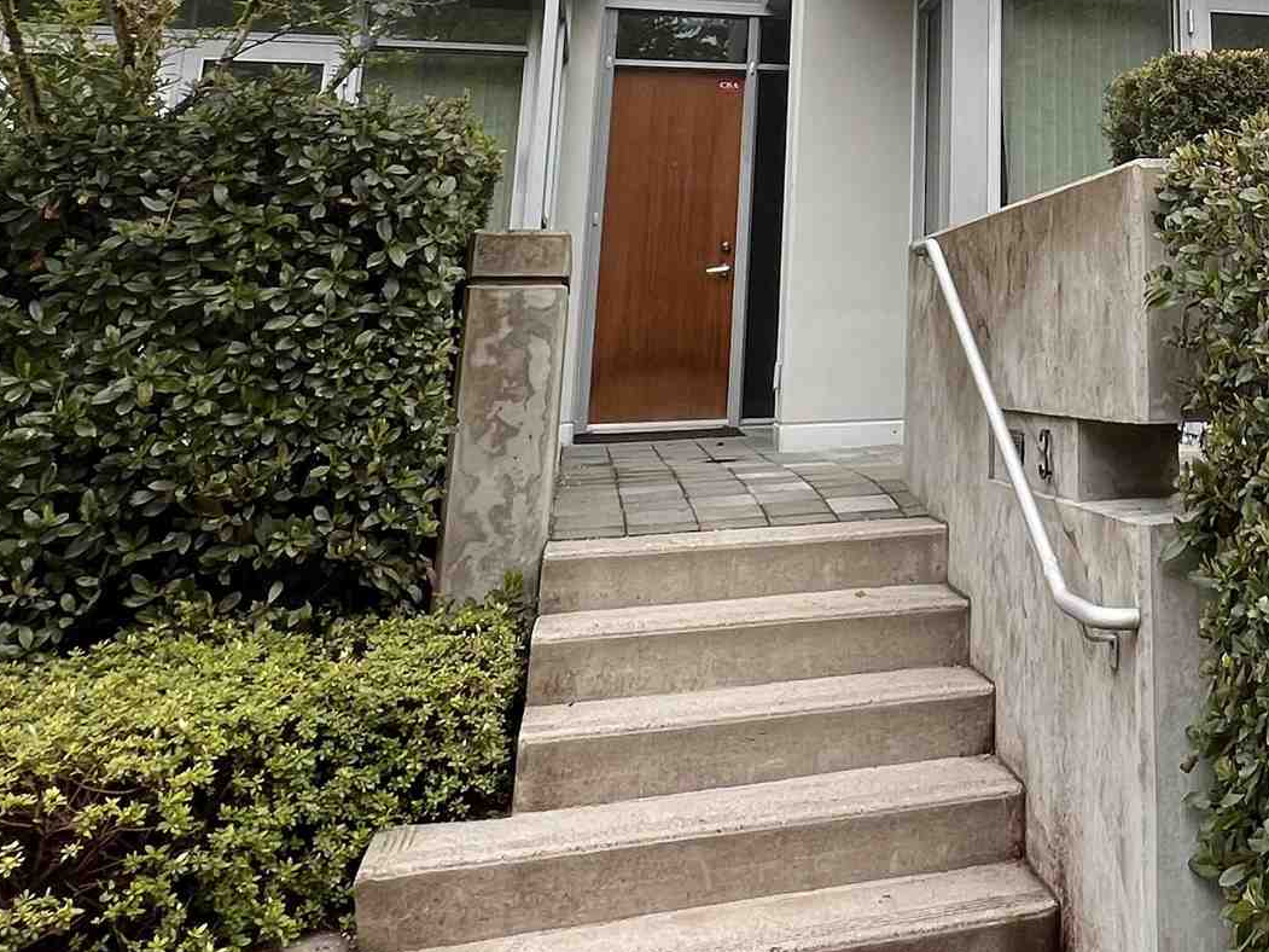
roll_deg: +1.5
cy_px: -58
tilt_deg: +14.7
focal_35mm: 38
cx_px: 1160
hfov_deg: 44.3
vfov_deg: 33.5
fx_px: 1393
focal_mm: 1.57
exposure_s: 1/419
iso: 32
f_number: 1.8
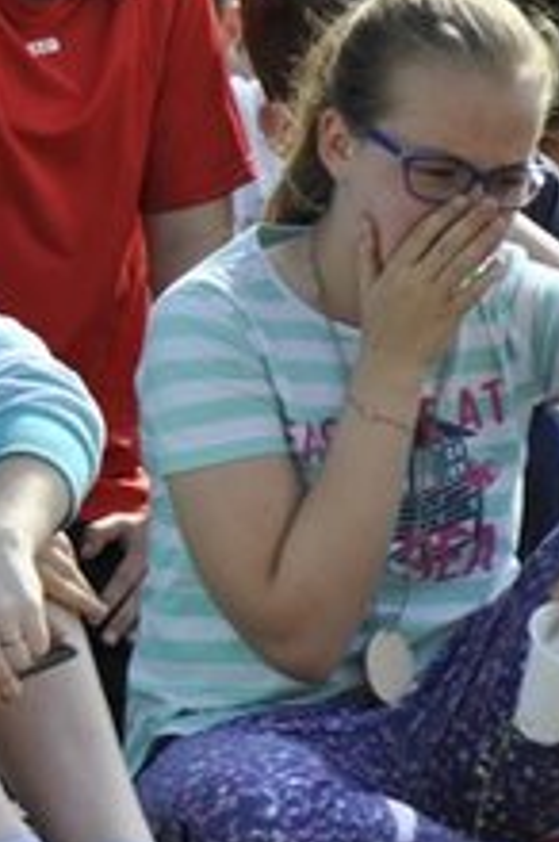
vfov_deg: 2.3
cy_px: 352
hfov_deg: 1.5
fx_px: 20794
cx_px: -391
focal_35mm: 890
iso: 250
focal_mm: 200
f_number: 5.6
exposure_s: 1/500
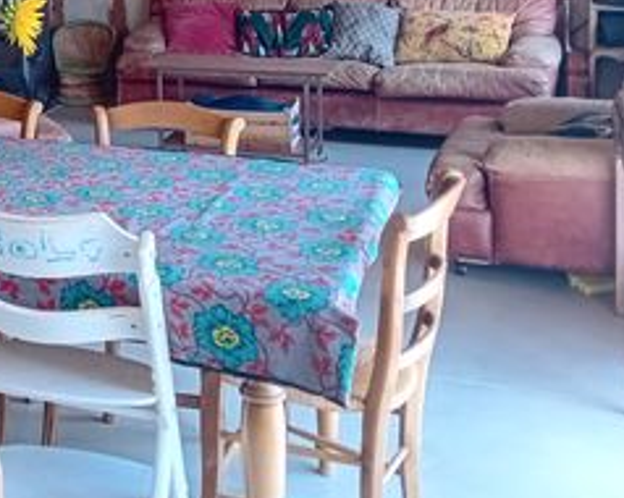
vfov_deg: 22.7
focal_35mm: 64
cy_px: -26
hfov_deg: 26.3
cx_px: -131
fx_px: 1181
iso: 500
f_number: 1.8
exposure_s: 1/33.3
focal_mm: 3.98
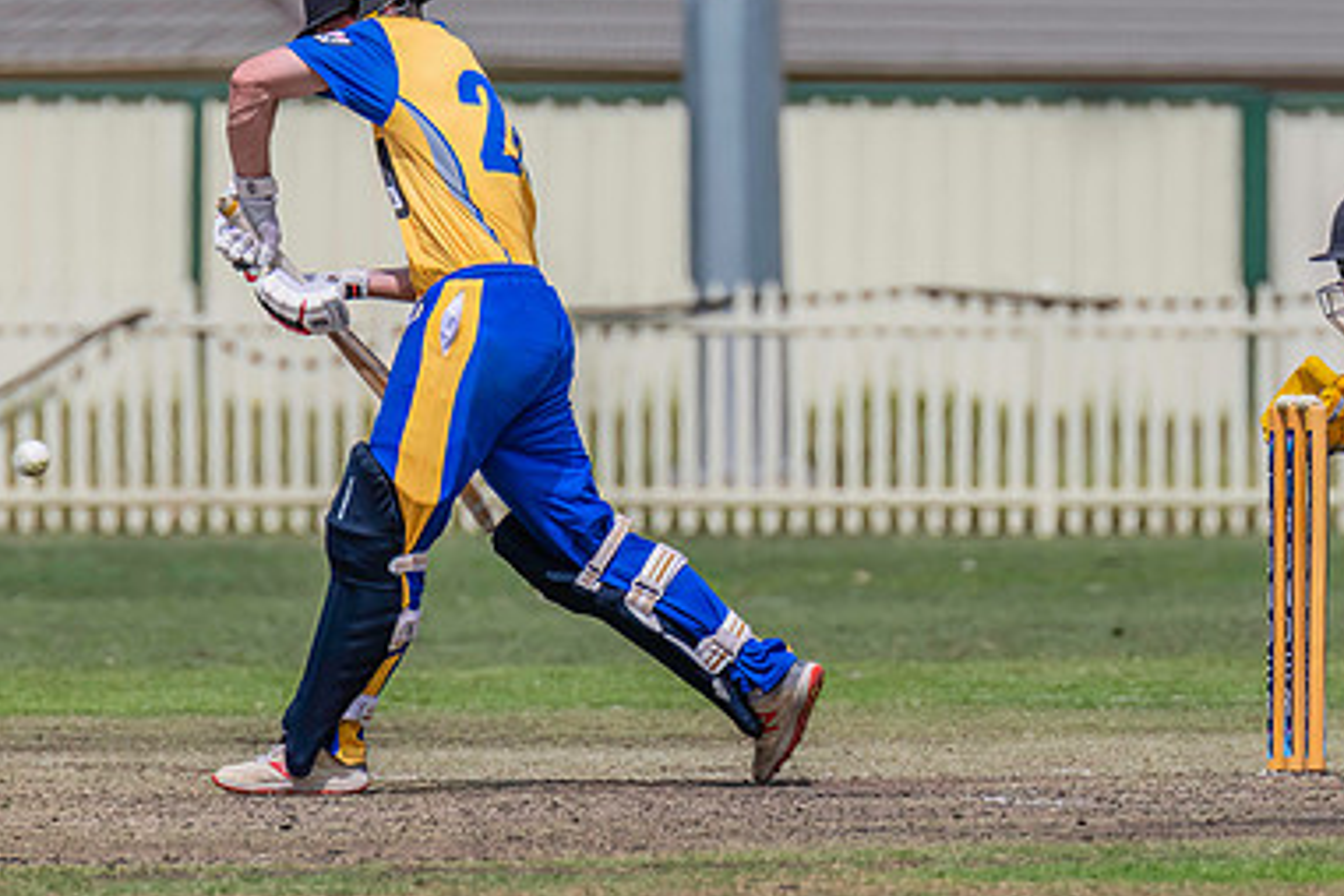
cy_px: 263
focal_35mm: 913
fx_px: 34083
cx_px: 758
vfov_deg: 1.5
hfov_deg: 2.3
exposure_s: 1/2500
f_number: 9
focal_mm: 600
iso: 800
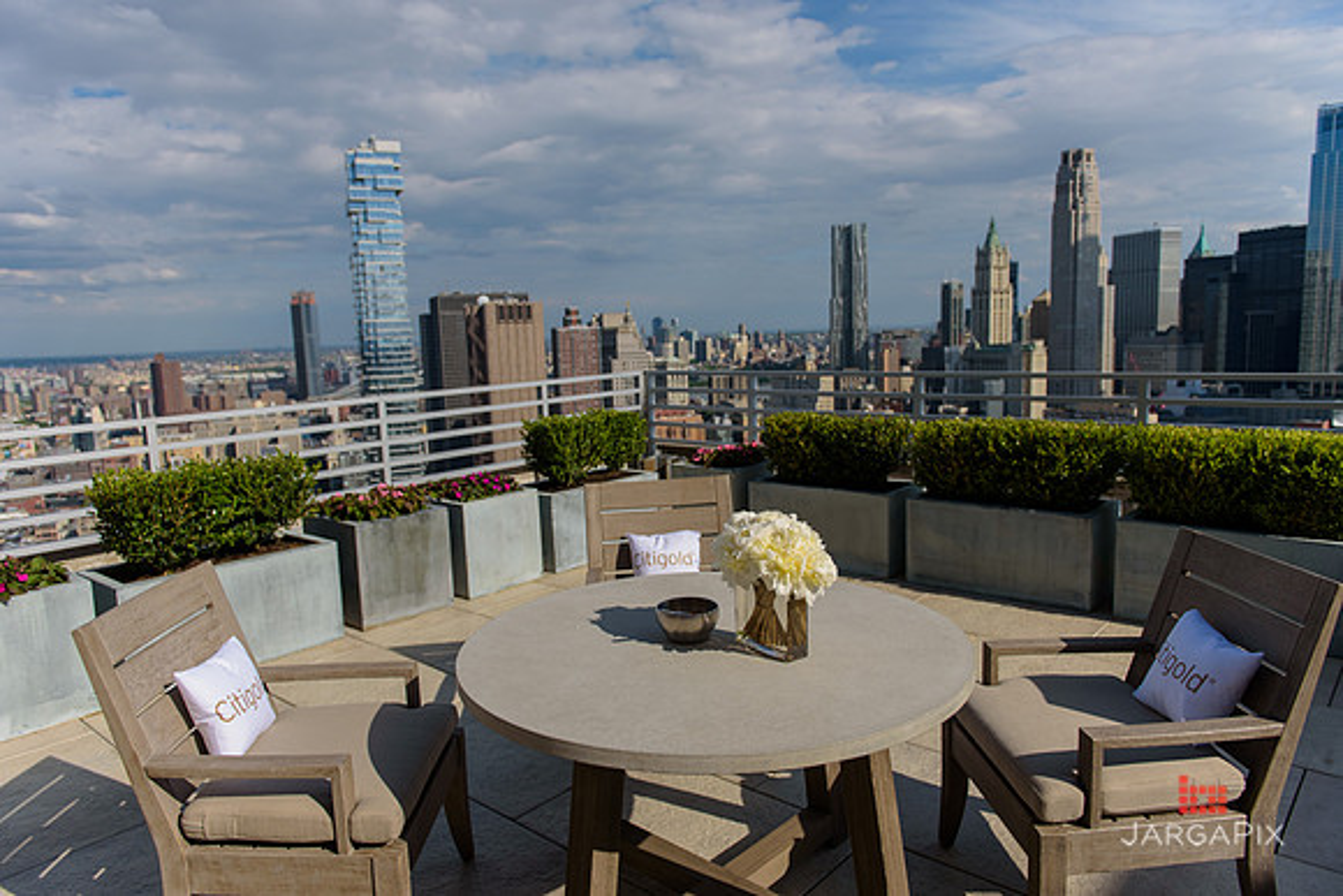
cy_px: 448
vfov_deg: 53.2
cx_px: 672
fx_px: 896
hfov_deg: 73.7
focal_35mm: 24
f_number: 3.2
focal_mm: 24
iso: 200
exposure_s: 1/4000
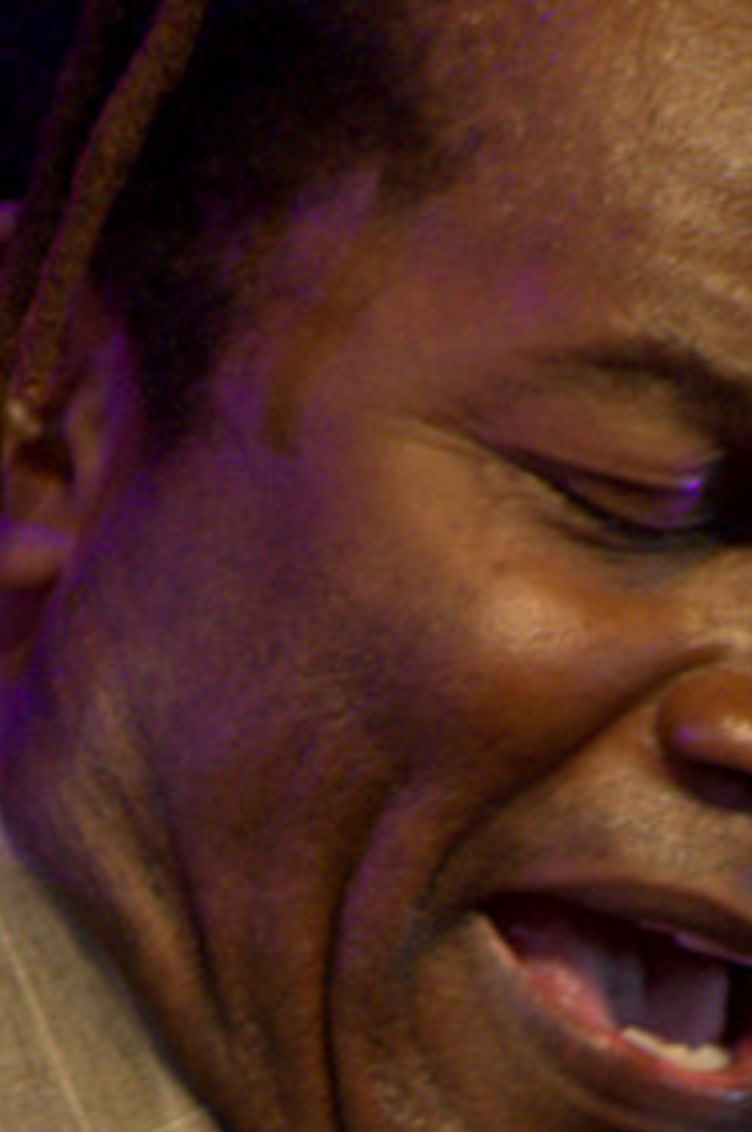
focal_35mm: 841
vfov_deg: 2.5
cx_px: 432
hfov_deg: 1.6
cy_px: 1240
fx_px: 26414
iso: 3200
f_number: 6.3
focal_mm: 220
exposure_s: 1/160
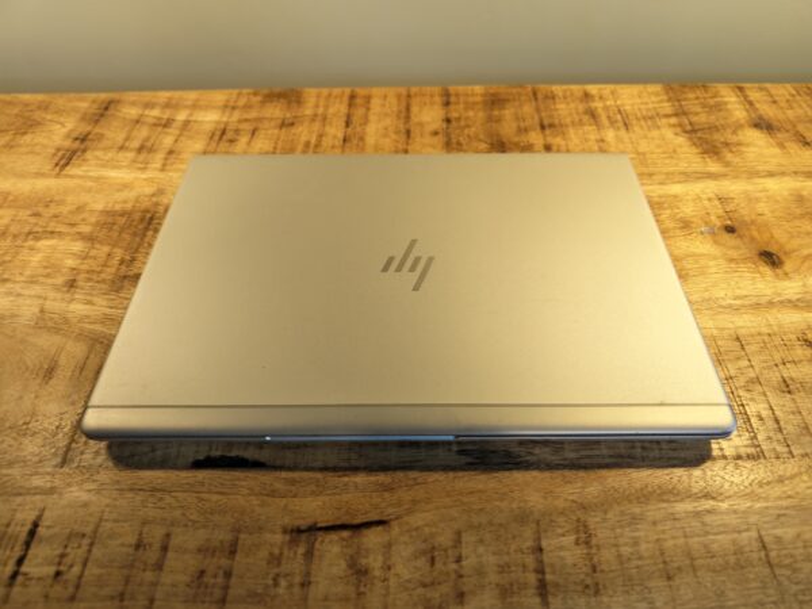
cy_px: 304
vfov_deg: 58.9
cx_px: 406
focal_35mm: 23
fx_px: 540
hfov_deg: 73.9
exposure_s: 1/50
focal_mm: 6.55
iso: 80
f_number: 1.6
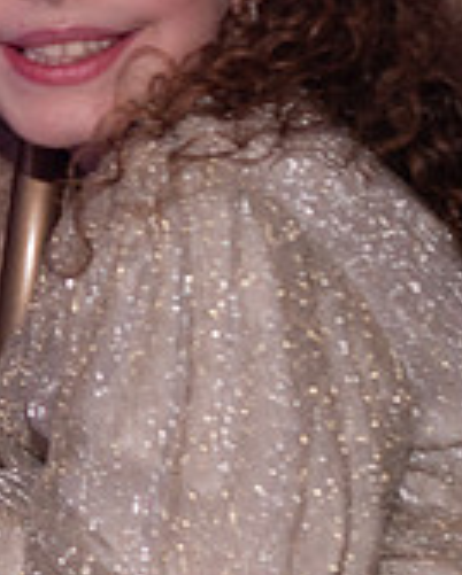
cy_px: -2
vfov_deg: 11.3
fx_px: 2883
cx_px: -355
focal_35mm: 169
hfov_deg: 8.8
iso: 640
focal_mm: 25
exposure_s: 1/80
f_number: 3.2
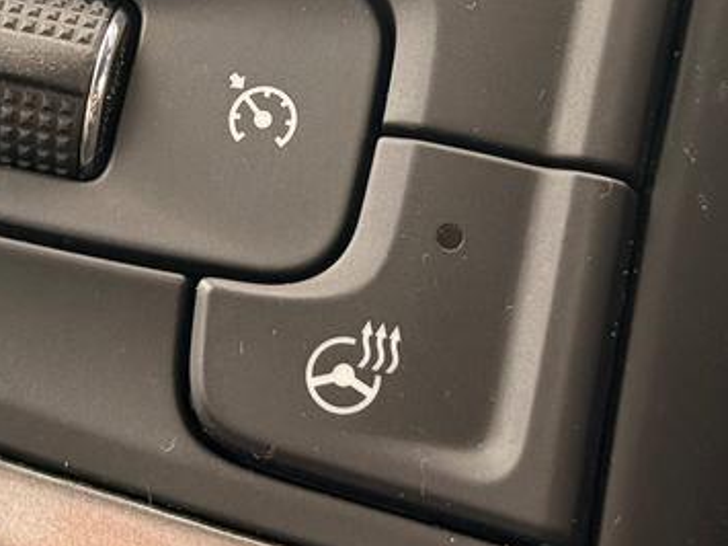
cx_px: 174
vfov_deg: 8.5
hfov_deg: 11.4
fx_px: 3637
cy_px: -72
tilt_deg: -11.2
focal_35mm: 173
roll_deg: +1.0
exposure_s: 1/233
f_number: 1.78
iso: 100
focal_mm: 6.76
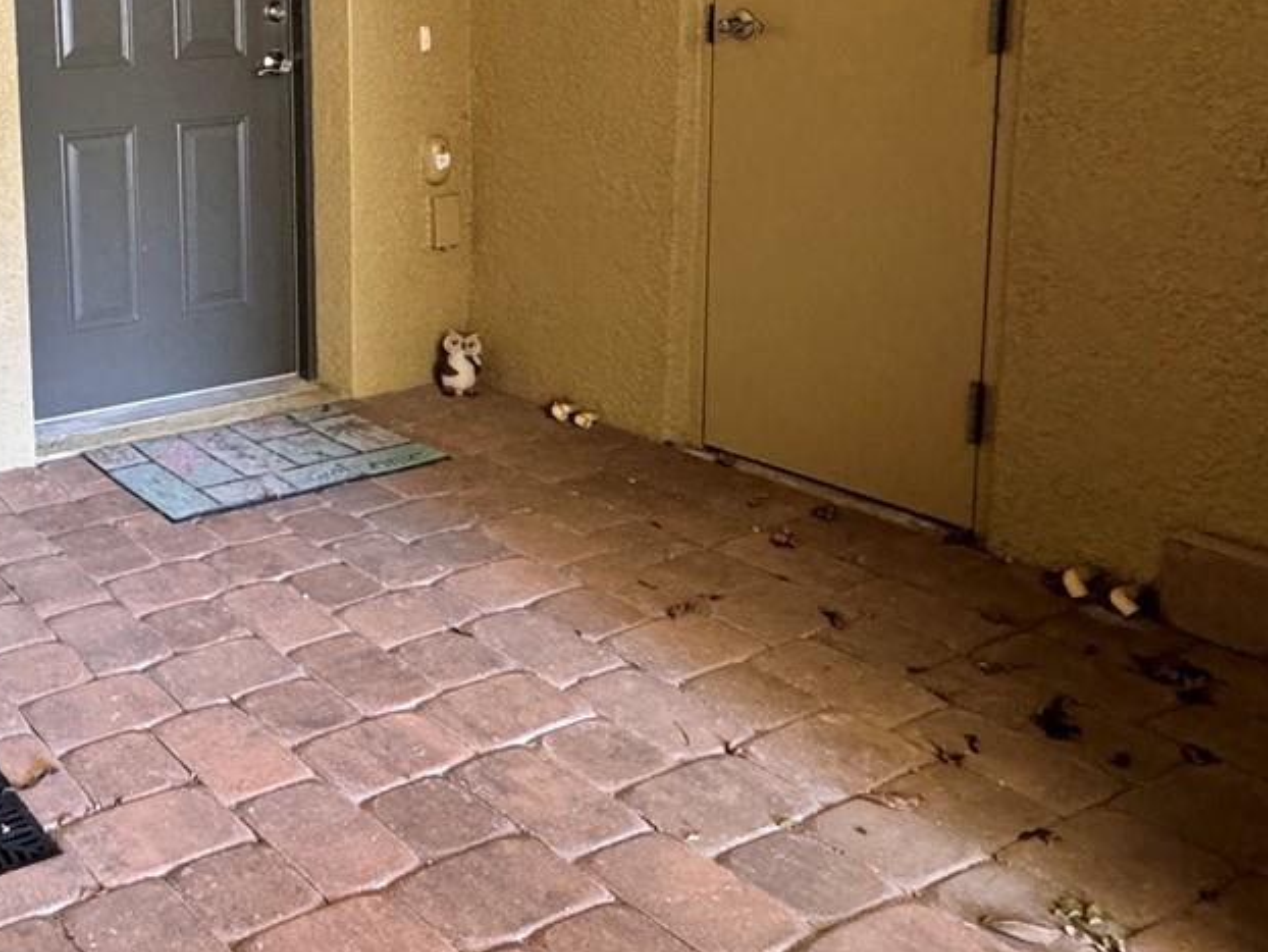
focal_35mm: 36
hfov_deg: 43.9
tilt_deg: -8.6
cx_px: 2
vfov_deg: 38.2
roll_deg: +2.3
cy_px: 190
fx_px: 1319
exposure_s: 1/60
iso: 400
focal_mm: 2.22
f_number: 2.2
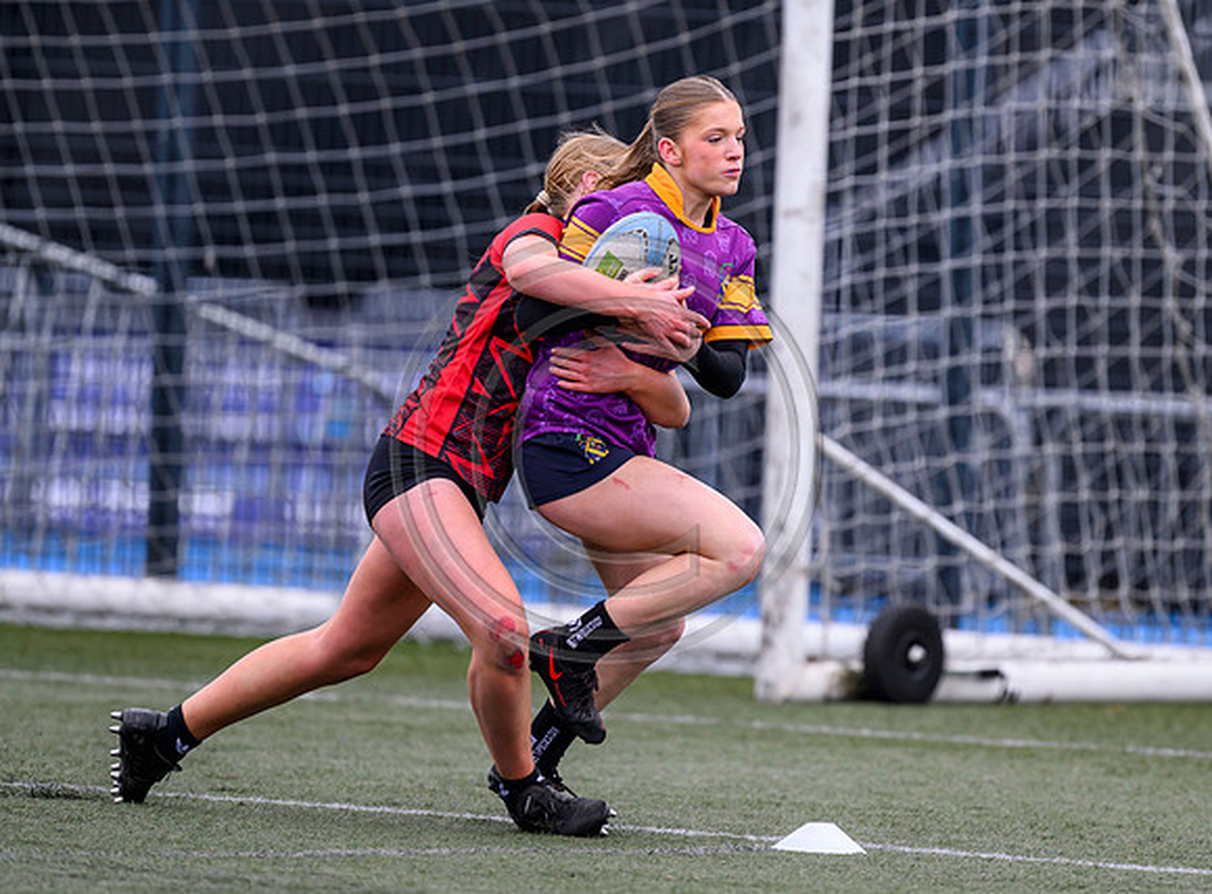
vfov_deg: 2.5
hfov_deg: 3.4
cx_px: 710
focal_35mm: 581
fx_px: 20218
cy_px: 416
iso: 500
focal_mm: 400
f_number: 3.2
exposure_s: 1/1600
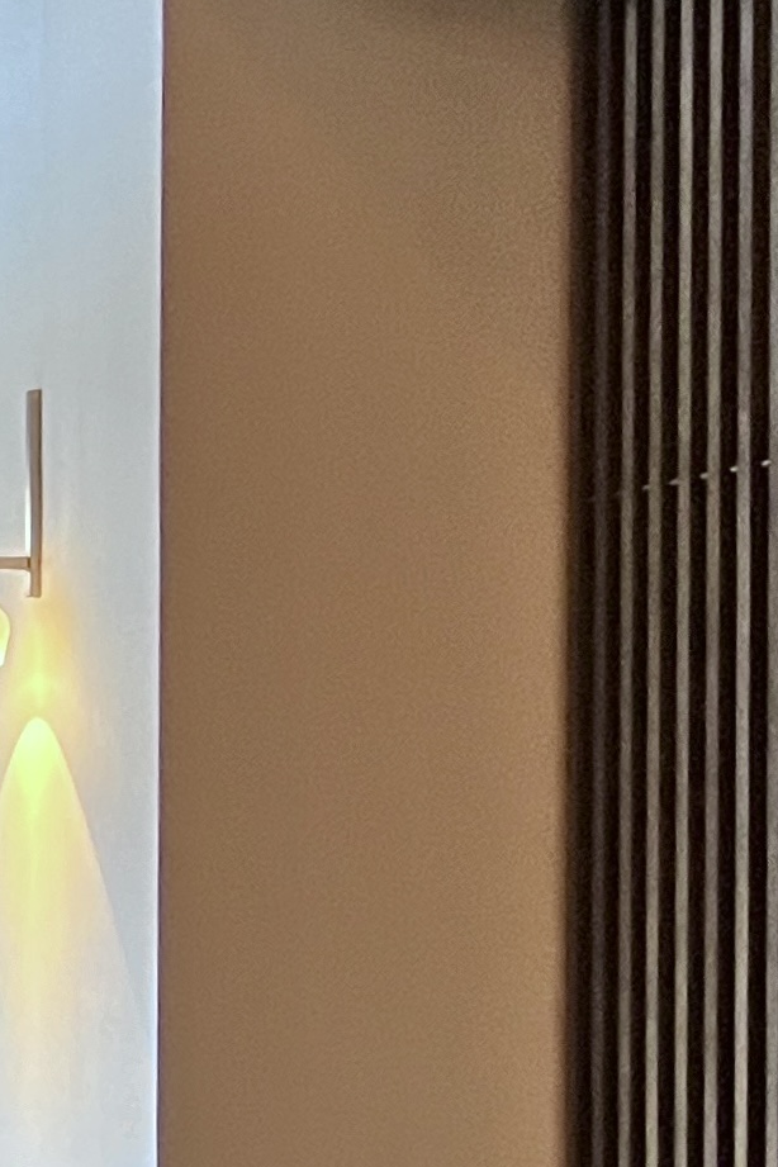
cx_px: -1500
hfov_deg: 9.4
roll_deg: -0.1
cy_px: 979
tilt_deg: +0.1
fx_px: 3792
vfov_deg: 17.3
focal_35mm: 117
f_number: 1.5
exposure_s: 1/50
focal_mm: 5.7
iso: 500
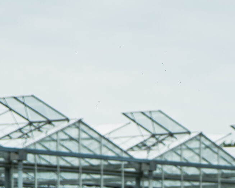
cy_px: 299
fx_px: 1795
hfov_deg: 7.5
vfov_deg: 5.9
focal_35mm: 258
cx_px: 213
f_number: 4
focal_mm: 70
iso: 100
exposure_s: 1/250
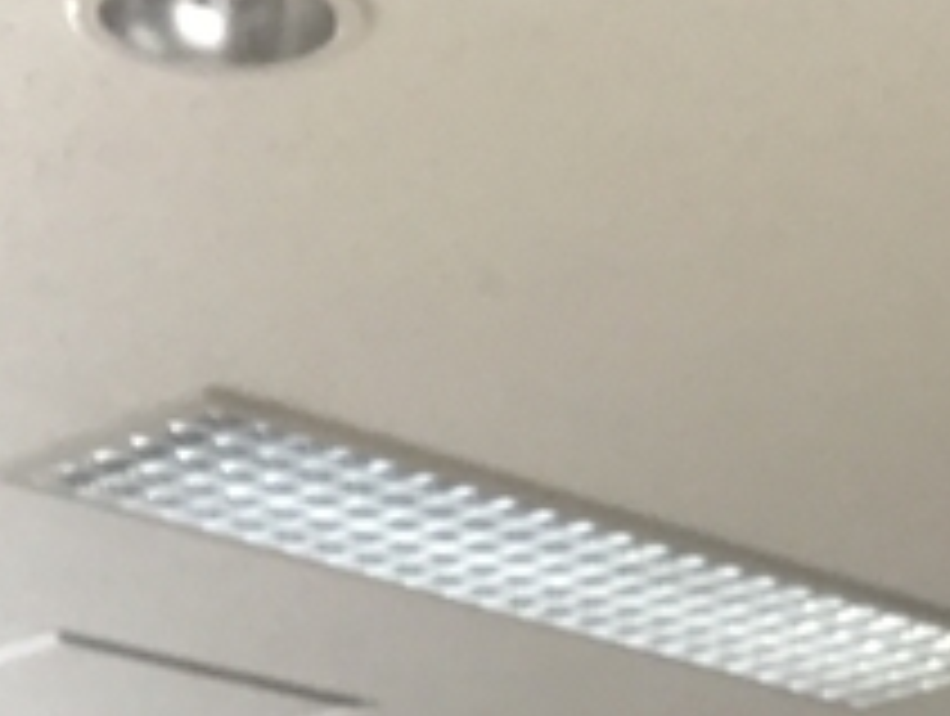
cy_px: 1349
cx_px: 1094
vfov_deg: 9.1
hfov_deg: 12.5
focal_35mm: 155
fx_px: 4261
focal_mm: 2.87
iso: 80
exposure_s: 1/33
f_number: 2.2
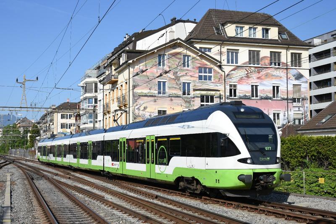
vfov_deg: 26.5
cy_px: 112
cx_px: 168
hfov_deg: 38.9
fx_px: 476
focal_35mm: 51
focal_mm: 34
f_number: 5.6
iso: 200
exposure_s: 1/1250
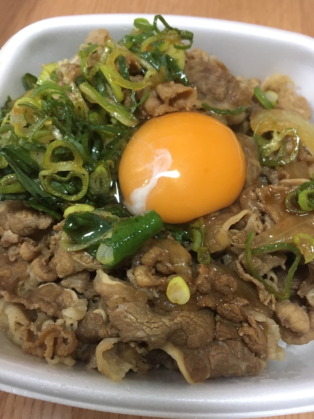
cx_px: 157
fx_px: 351
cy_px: 210
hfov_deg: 48.2
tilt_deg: -62.9
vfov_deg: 61.7
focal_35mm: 29
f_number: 2.2
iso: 160
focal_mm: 4.15
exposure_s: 1/30
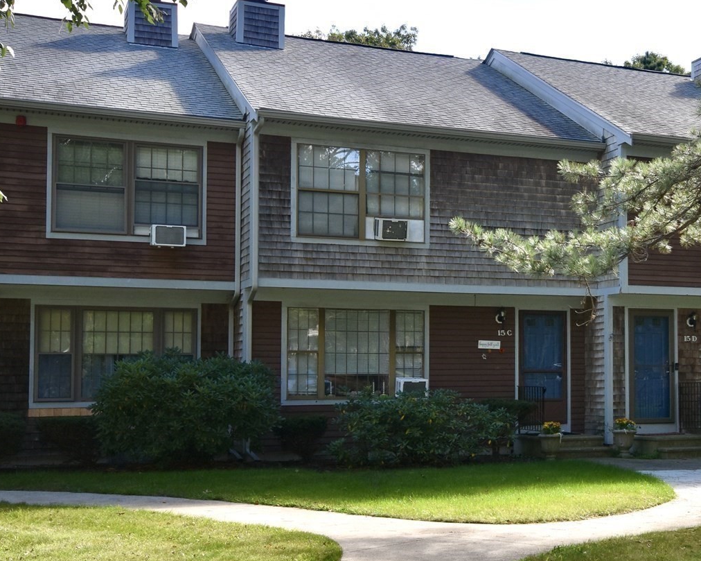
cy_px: 317
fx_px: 1182
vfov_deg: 26.6
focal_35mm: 57
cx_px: 602
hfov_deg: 31.8
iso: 200
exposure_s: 1/200
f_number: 5.6
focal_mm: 20
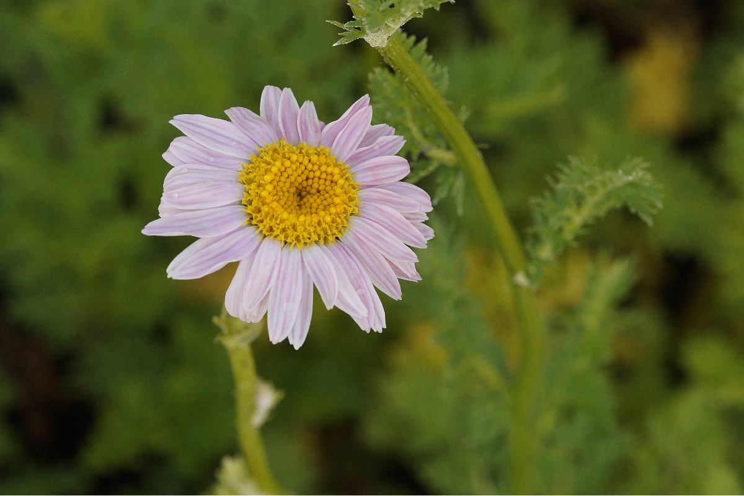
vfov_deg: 9.1
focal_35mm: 150
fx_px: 3100
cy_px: 248
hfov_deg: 13.7
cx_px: 372
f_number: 8
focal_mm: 100
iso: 250
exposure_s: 1/160
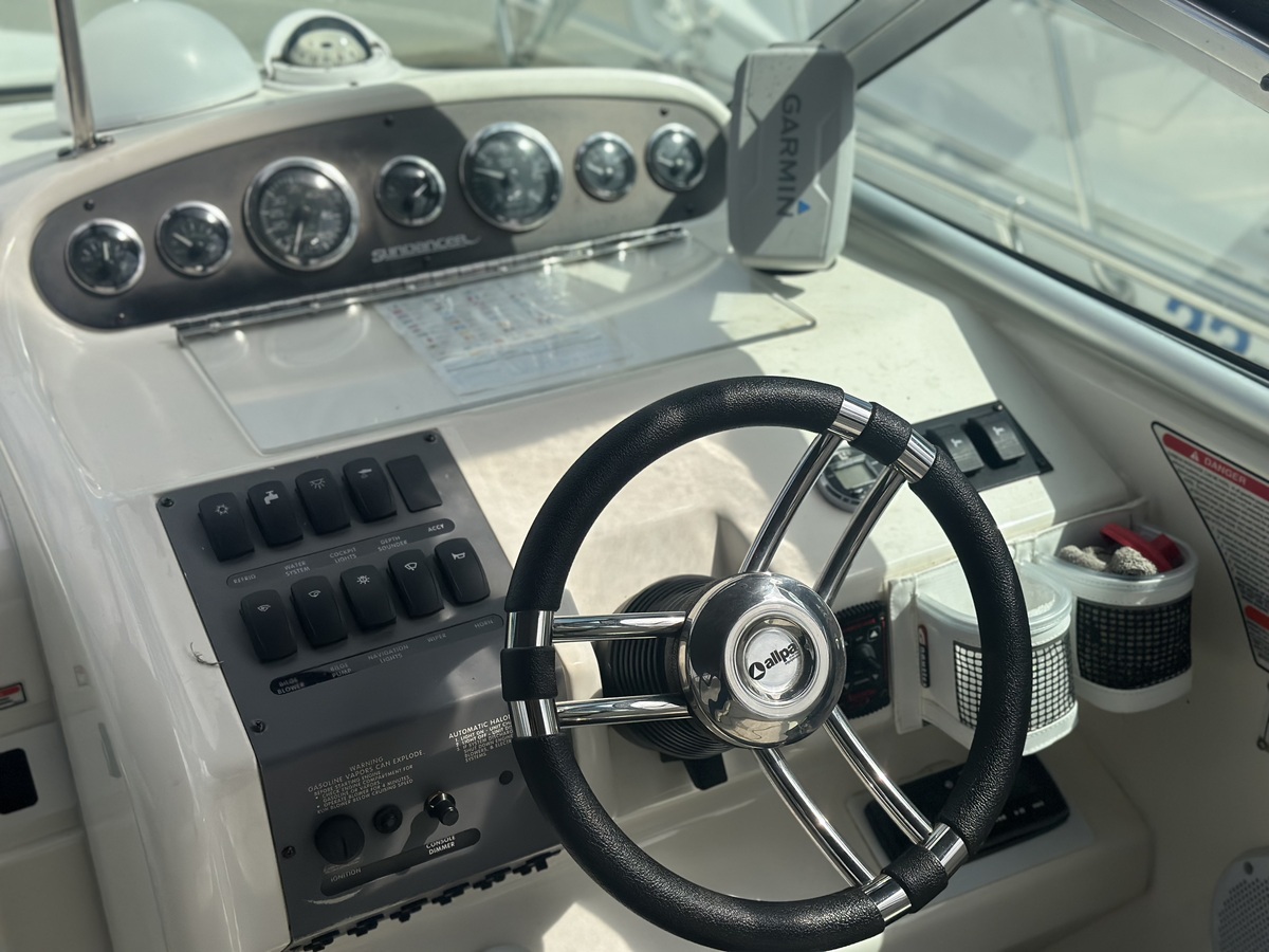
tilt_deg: -27.7
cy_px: 476
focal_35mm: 48
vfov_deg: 30.3
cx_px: 634
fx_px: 1760
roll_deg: +0.9
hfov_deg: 39.7
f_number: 1.78
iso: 100
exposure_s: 1/12048
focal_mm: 6.86
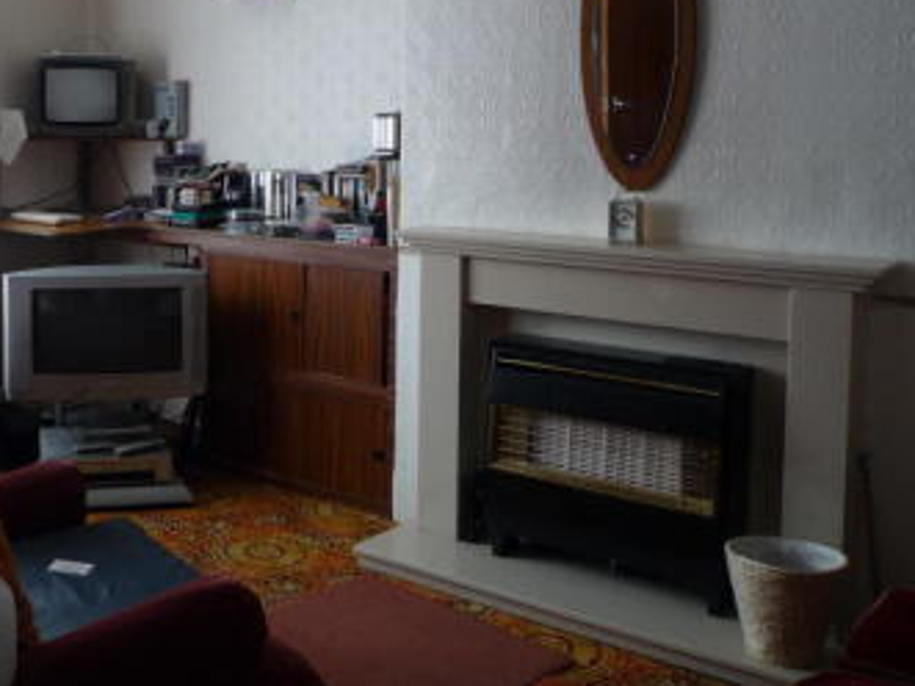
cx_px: 176
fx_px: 1163
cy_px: 189
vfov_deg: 32.4
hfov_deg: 41.0
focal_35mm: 44
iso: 100
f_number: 2.8
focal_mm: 4.4
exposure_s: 1/30
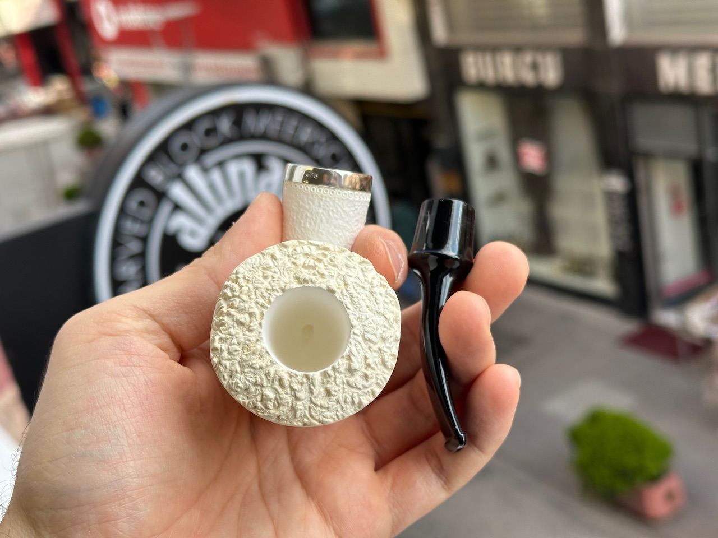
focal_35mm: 48
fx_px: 996
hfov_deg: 39.7
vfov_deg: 30.3
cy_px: 269
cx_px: 359
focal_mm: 6.86
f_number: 1.78
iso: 64
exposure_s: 1/587
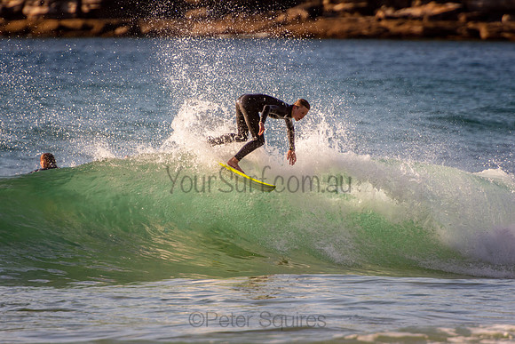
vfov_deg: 2.3
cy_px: 172
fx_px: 8585
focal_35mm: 600
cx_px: 258
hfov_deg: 3.4
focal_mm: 400
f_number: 5.6
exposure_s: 1/2000
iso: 560
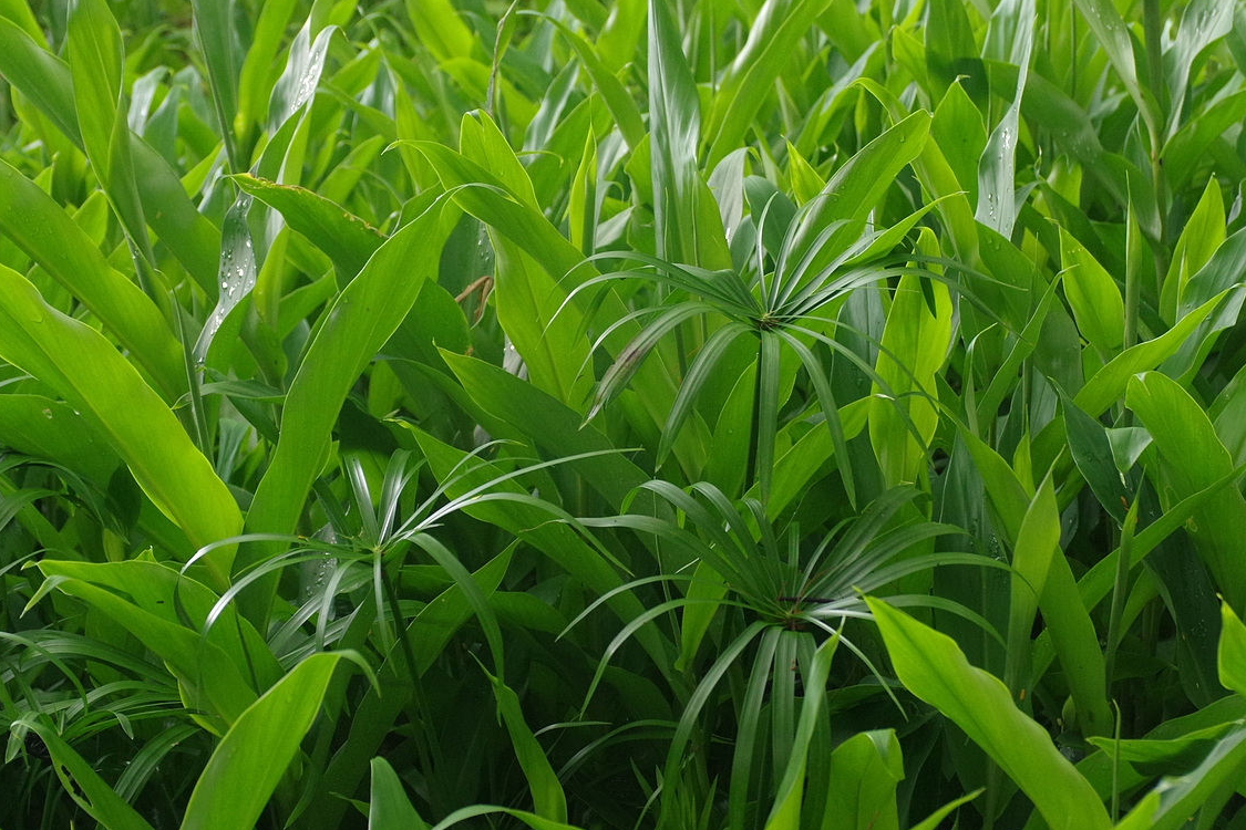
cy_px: 431
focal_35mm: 66
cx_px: 617
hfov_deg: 30.5
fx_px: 2284
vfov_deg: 20.6
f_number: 4.5
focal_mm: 39
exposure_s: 1/30
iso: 1600
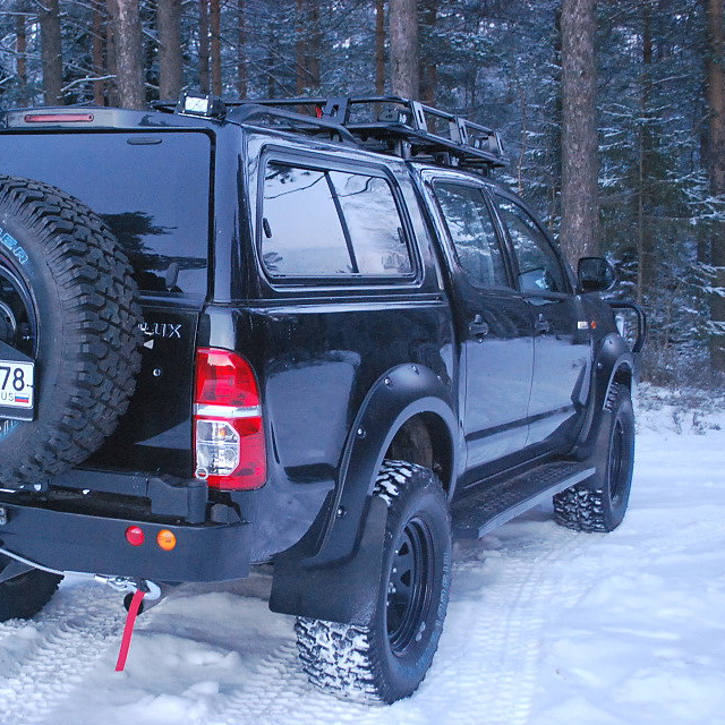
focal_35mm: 58
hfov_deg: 29.2
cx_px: 194
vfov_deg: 29.6
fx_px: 1374
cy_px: 363
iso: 1600
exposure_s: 1/30
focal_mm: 30
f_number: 4.8
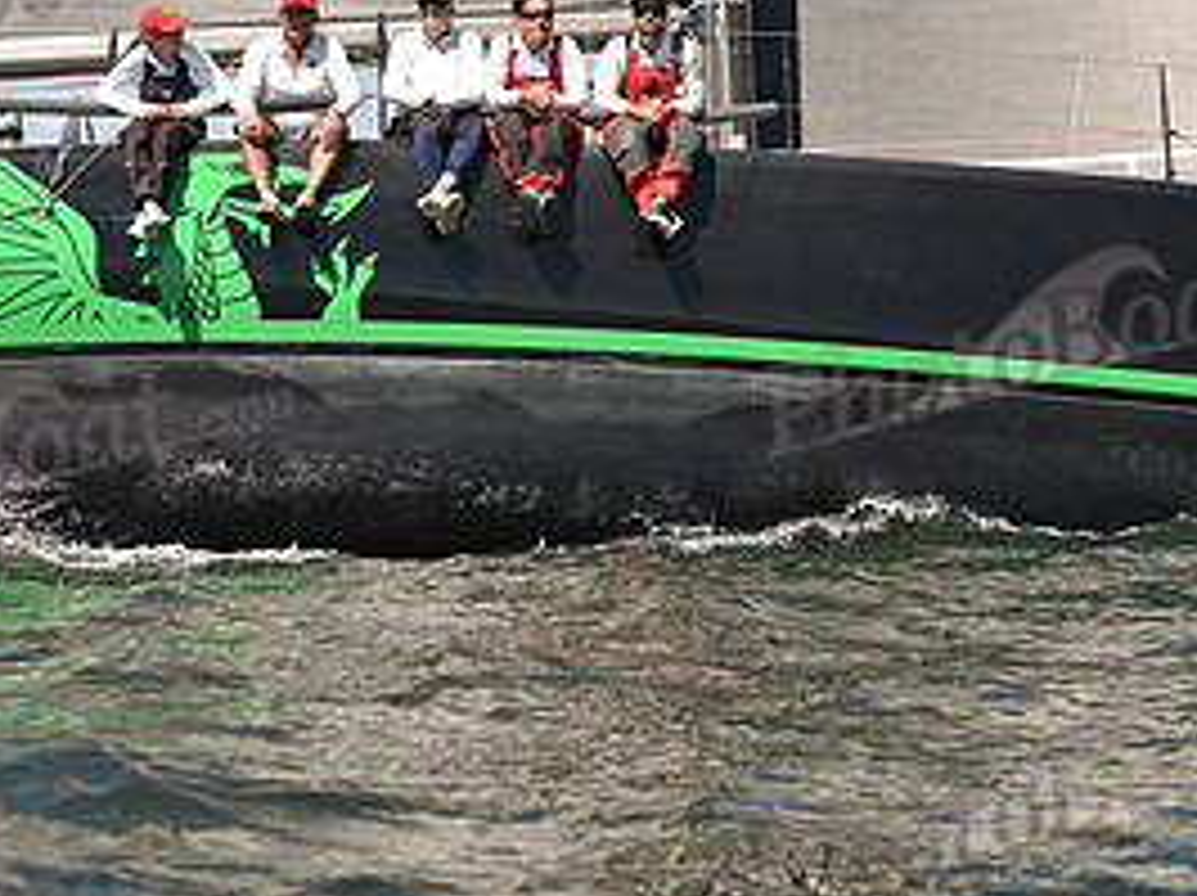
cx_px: 531
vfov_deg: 10.0
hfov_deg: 13.4
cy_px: 169
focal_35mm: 147
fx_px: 5079
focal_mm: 70
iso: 250
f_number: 3.2
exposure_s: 1/1600
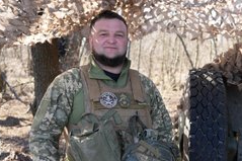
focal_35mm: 62
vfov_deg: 21.7
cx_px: 187
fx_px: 416
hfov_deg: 31.7
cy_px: 118
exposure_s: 1/80
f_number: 4
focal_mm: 37
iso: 100
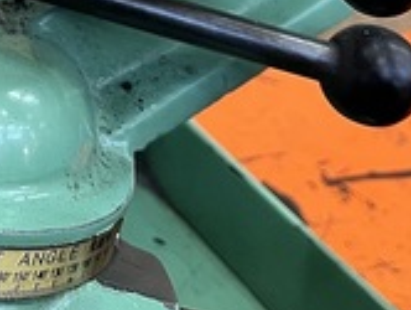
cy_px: -250
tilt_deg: -14.2
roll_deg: -2.8
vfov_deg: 13.3
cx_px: -79
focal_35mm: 100
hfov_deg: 18.6
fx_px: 1189
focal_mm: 5.1
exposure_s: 1/50
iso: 125
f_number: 1.6
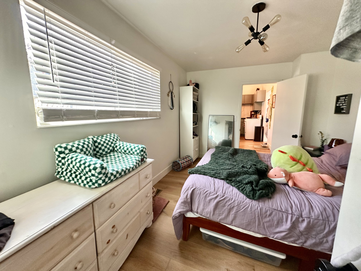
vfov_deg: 85.7
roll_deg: -0.2
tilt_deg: -5.9
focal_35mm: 14
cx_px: 180
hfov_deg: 102.1
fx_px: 146
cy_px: 136
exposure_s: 1/60
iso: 250
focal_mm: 2.22
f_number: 2.2
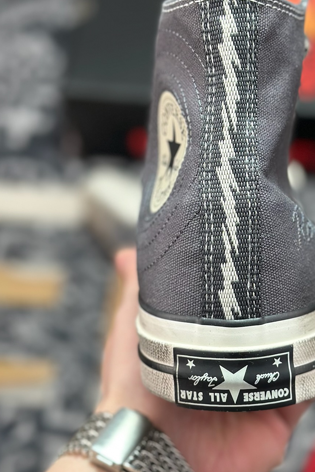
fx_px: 1037
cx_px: 235
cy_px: 228
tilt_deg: -59.3
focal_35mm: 79
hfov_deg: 17.2
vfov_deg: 25.7
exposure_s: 1/363
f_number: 1.78
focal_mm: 6.86
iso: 80
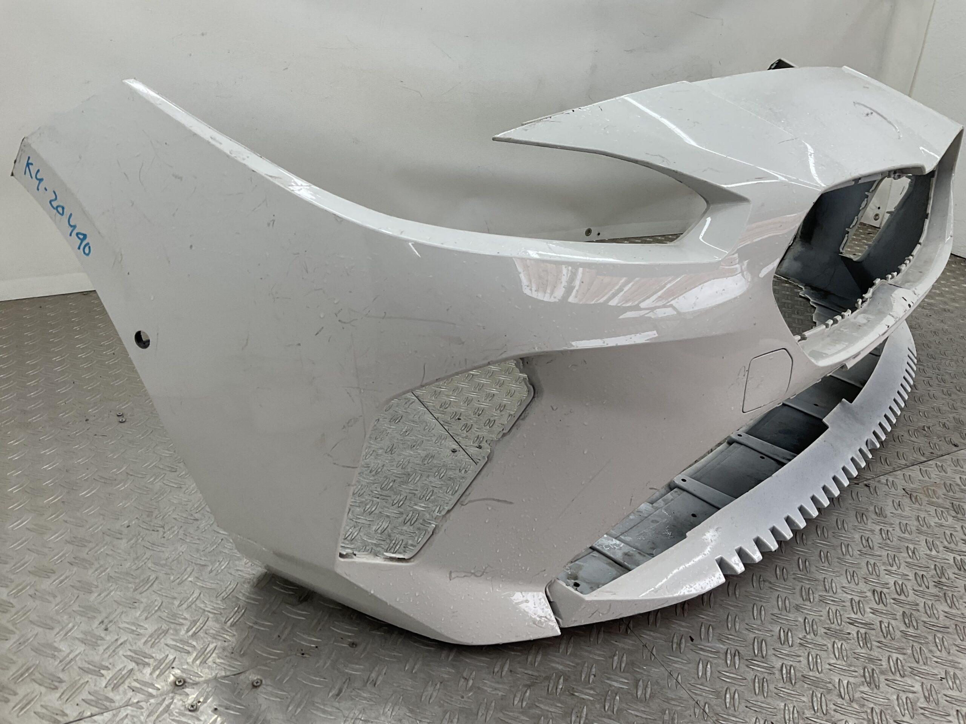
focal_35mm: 29
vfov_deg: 48.2
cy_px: 362
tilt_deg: -25.8
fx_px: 809
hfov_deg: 61.7
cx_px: 483
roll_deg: -6.9
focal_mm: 3
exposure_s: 1/120
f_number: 1.8
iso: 20
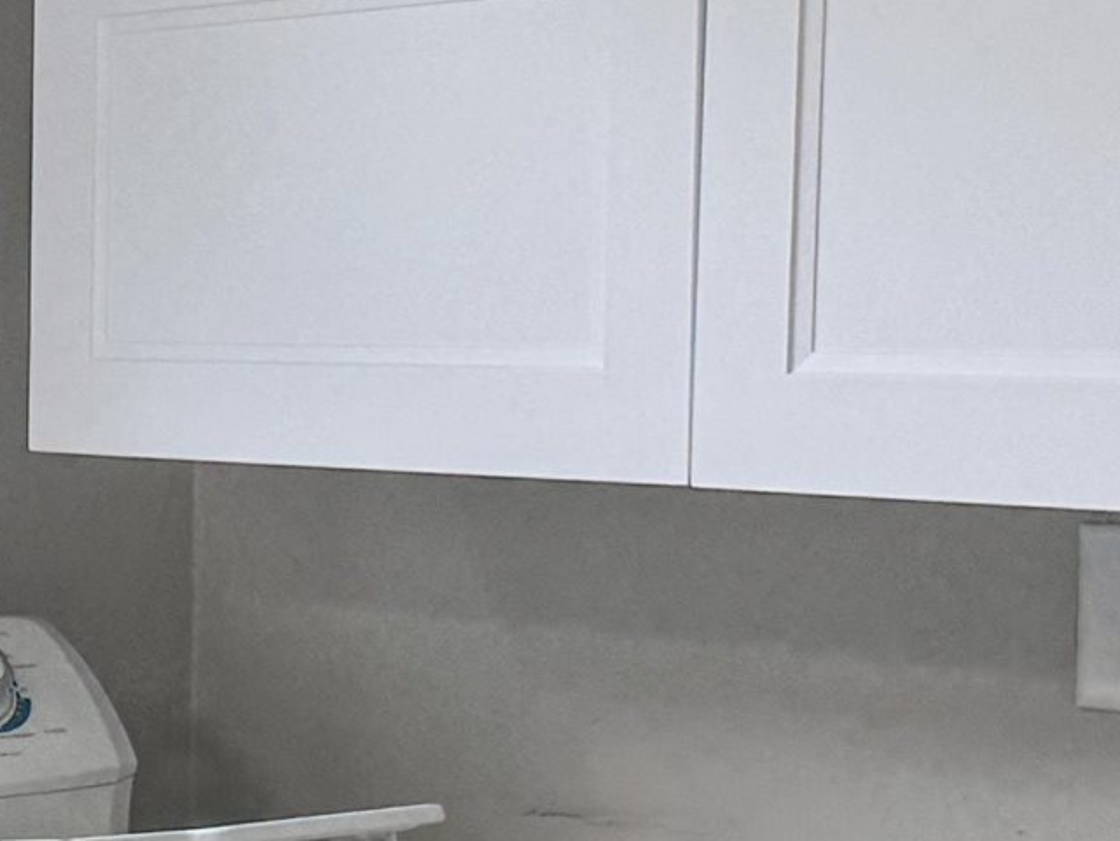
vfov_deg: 12.9
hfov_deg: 16.0
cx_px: -418
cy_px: 495
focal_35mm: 115
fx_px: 3722
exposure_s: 1/170
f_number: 1.78
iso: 64
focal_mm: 6.76
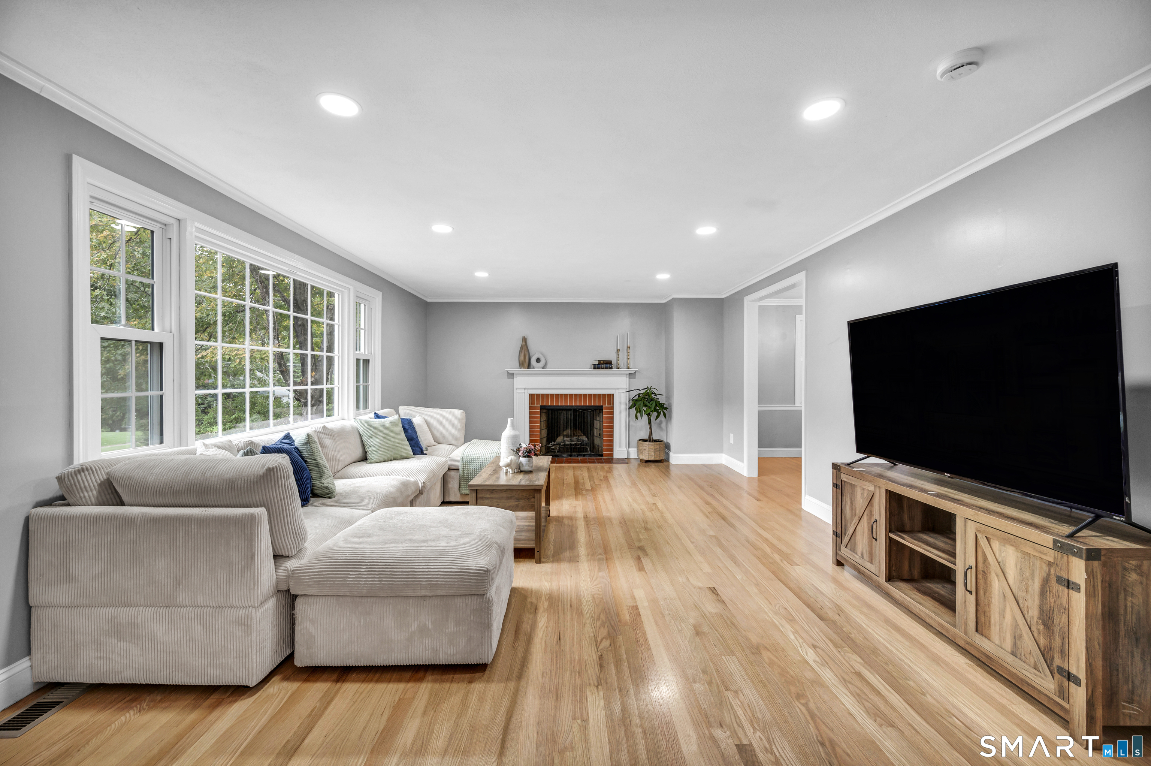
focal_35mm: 14
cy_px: 383
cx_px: 576
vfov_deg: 81.1
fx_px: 447
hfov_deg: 104.3
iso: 320
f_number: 7.1
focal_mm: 14
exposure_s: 1/25
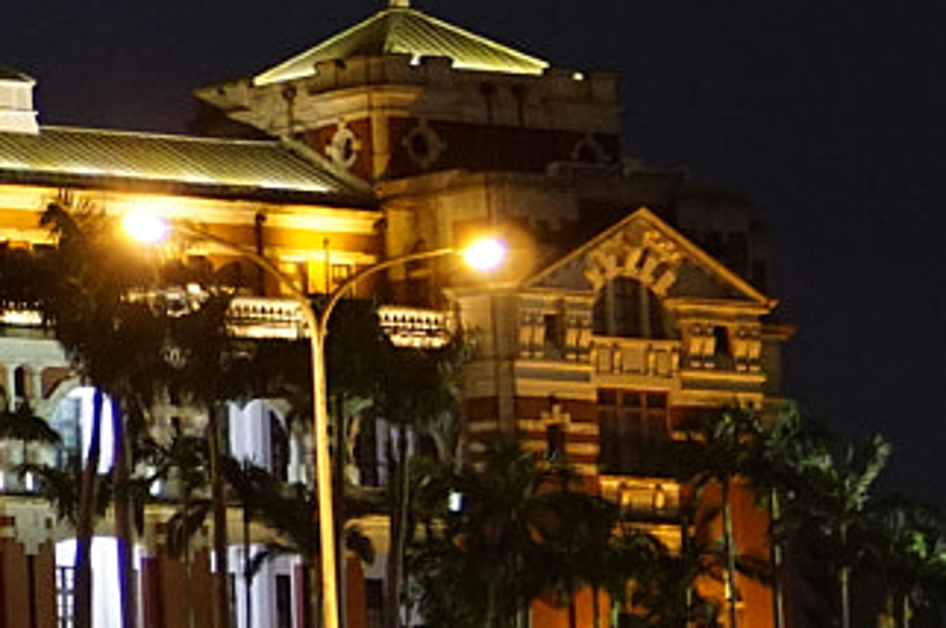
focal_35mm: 209
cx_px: -1372
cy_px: -323
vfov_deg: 6.5
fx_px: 5486
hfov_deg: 8.9
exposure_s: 1/20
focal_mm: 28
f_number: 2.8
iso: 1000
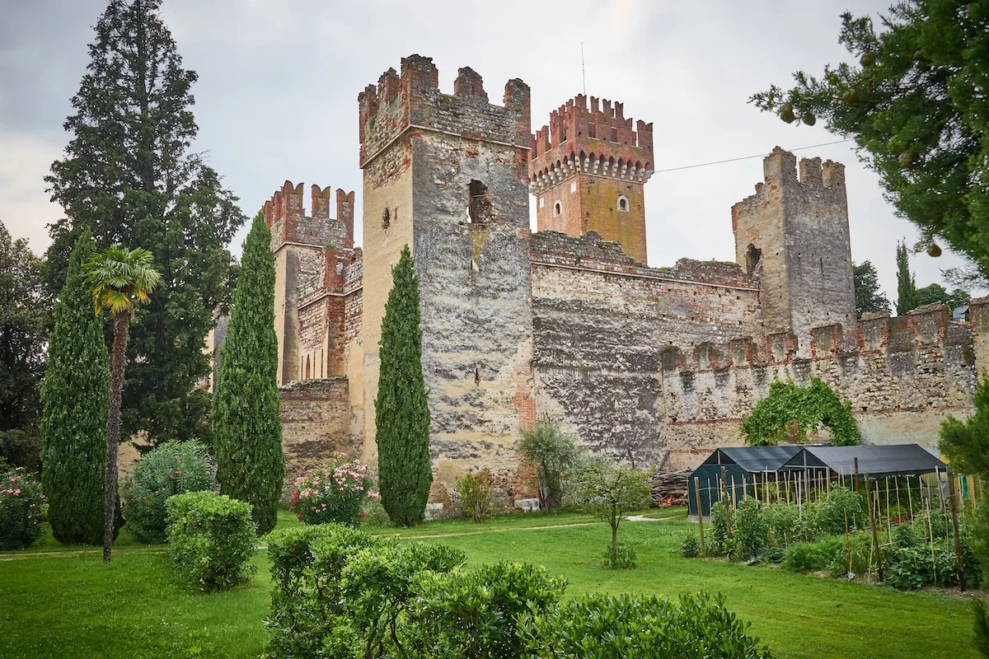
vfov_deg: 46.4
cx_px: 494
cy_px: 330
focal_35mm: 28
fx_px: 769
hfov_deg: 65.5
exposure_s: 1/125
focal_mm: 28
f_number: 8
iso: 100
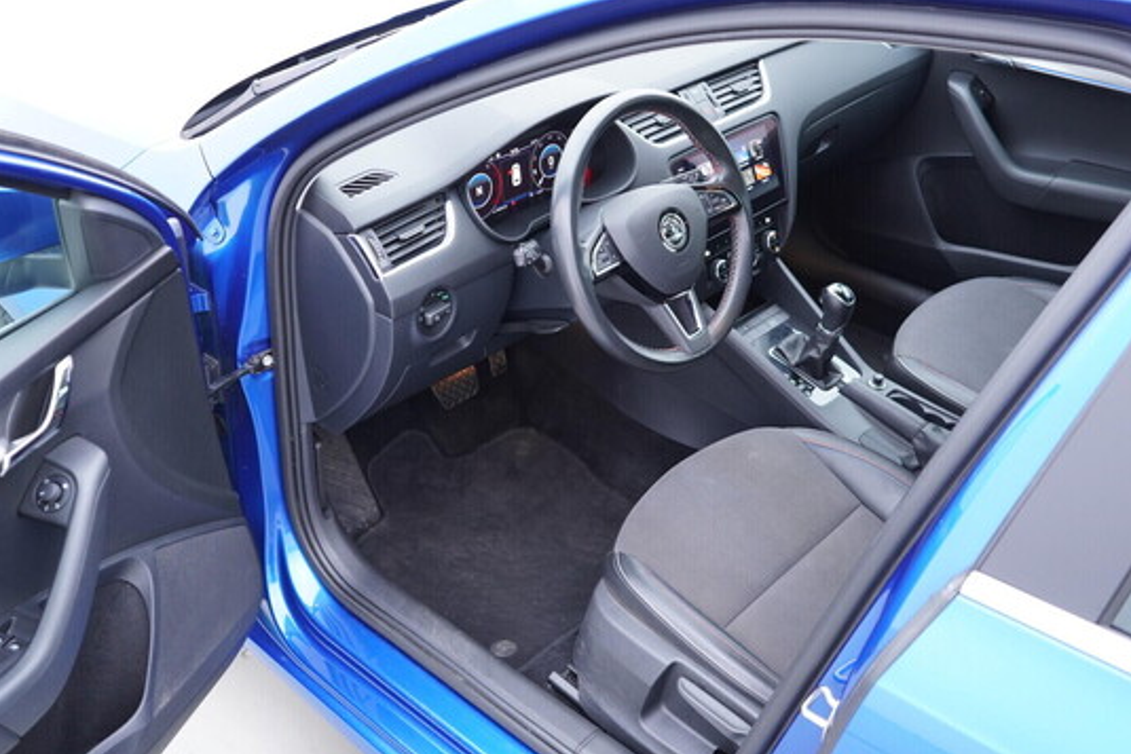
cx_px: 564
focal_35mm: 37
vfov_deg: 36.0
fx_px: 1163
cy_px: 383
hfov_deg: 51.9
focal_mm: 24
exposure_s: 1/40
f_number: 2.8
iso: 400
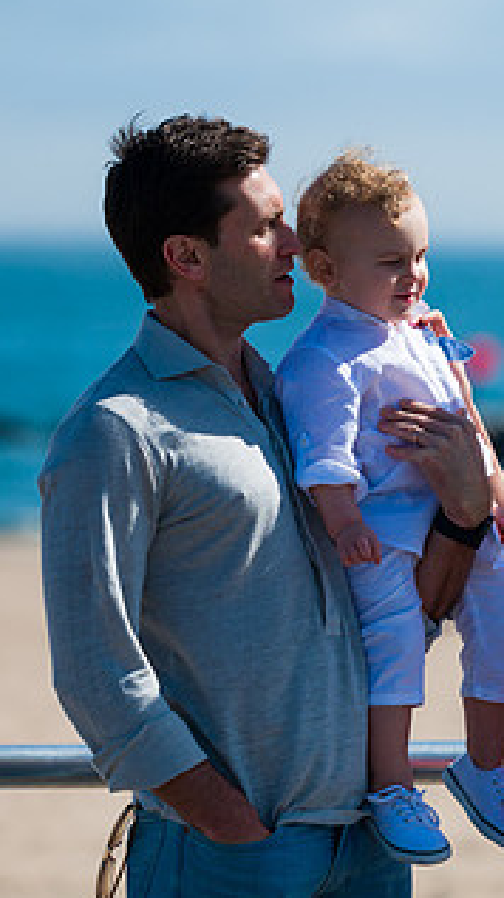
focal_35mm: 278
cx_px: 470
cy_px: 465
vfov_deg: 7.8
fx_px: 6614
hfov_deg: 4.4
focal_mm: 145
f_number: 3.2
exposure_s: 1/5000
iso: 200
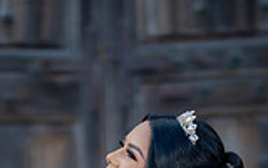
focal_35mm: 244
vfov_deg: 5.3
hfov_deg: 8.6
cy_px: 365
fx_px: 1782
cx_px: 124
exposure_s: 1/1250
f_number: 1.8
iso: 125
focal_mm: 85
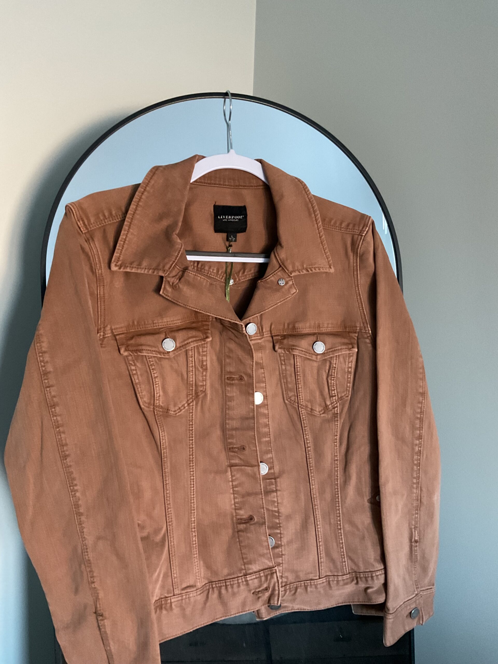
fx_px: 556
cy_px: 332
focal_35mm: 29
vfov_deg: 61.7
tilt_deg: -13.1
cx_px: 249
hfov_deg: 48.2
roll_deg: -2.1
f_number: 1.8
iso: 250
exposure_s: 1/30
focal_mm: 3
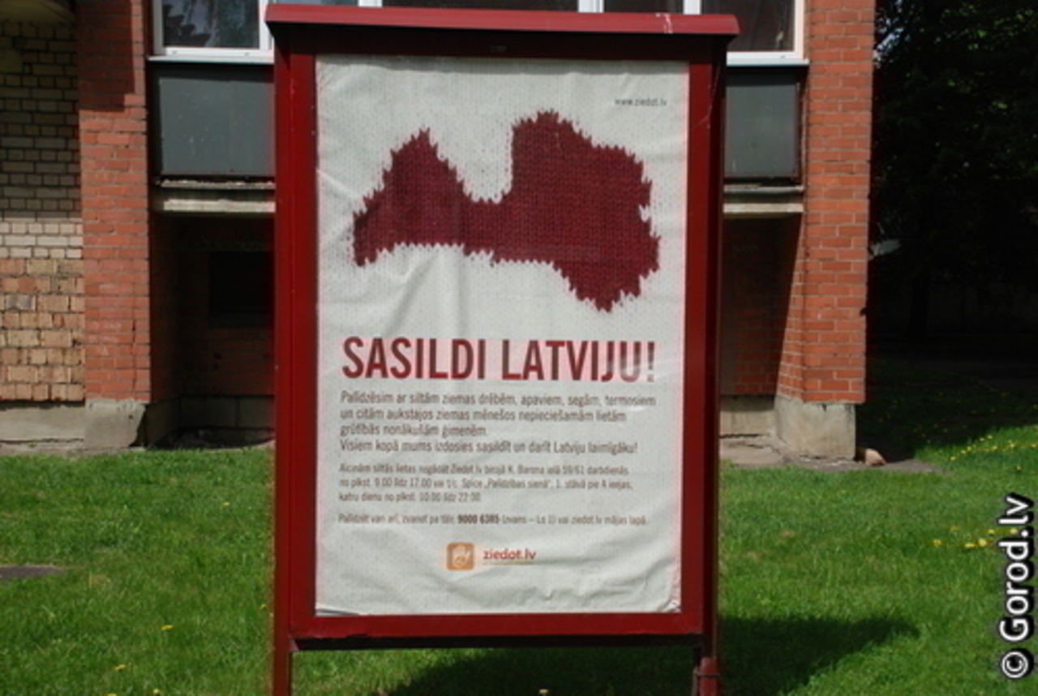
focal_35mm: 46
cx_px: 519
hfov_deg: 42.3
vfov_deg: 29.0
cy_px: 348
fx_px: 1343
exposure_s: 1/1500
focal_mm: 31
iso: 320
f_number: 6.7
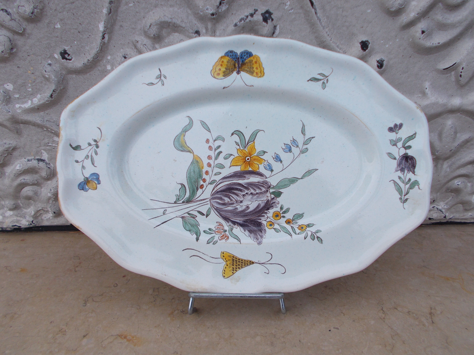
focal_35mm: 30
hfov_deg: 60.0
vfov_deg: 46.8
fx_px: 411
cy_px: 178
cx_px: 237
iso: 80
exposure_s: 1/200
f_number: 3.4
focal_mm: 5.3
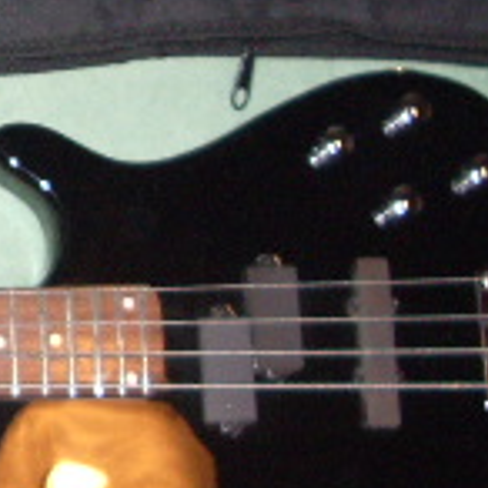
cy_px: -3
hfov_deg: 11.9
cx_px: -368
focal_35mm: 136
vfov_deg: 12.7
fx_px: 2169
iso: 160
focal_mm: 5.8
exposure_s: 1/40
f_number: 2.6
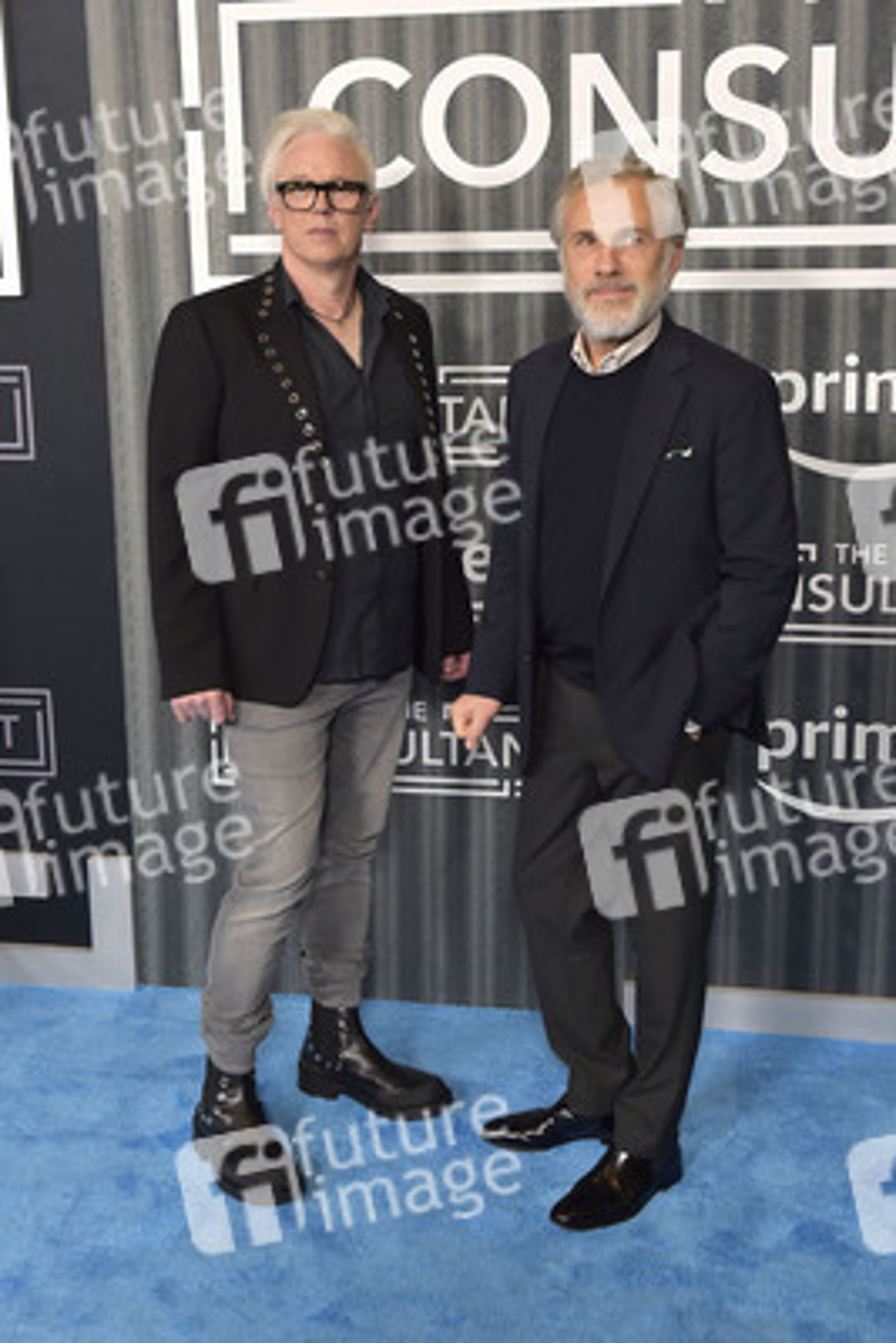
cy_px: 672
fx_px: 1305
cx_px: 448
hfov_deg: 37.9
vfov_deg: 54.4
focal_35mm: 35
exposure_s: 1/250
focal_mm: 35
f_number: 6.3
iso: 2500
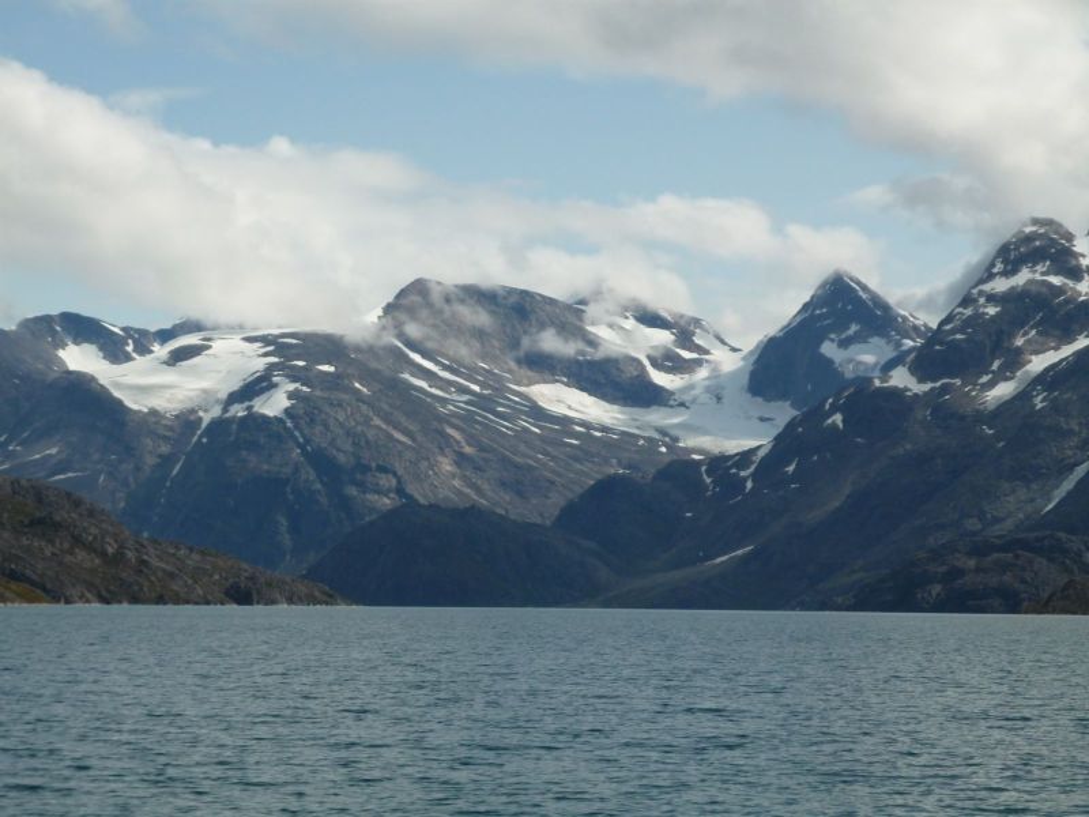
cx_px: 544
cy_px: 408
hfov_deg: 19.6
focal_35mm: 100
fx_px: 3146
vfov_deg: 14.8
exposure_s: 1/125
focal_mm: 16.5
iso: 100
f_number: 14
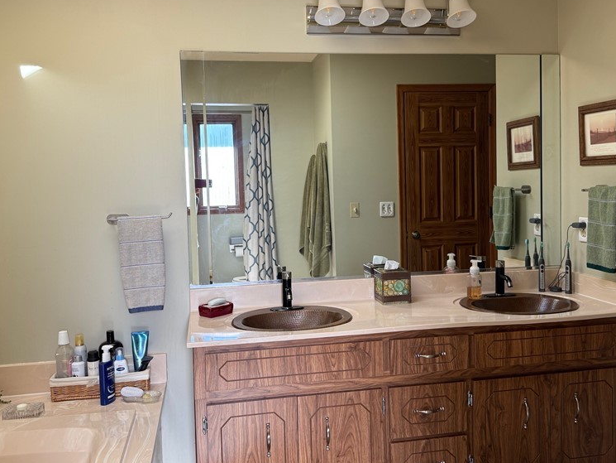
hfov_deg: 55.3
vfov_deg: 42.9
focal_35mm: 33
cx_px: 316
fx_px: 587
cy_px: 213
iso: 125
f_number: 1.78
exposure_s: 1/178
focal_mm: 6.76
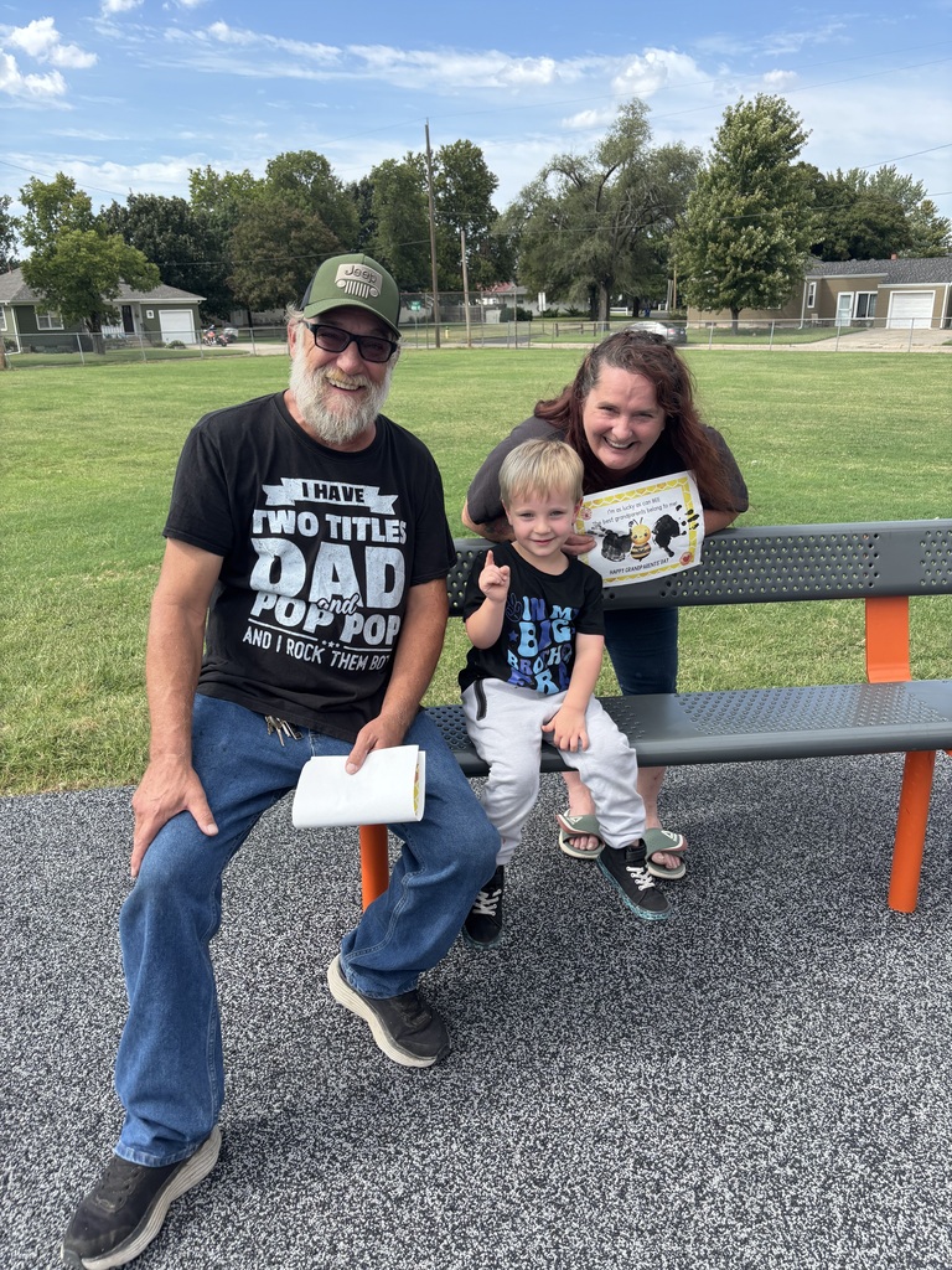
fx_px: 953
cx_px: 476
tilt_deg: -18.9
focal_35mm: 26
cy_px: 635
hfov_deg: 53.1
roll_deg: +0.6
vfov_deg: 67.3
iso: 50
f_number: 1.6
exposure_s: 1/1399
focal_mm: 5.96
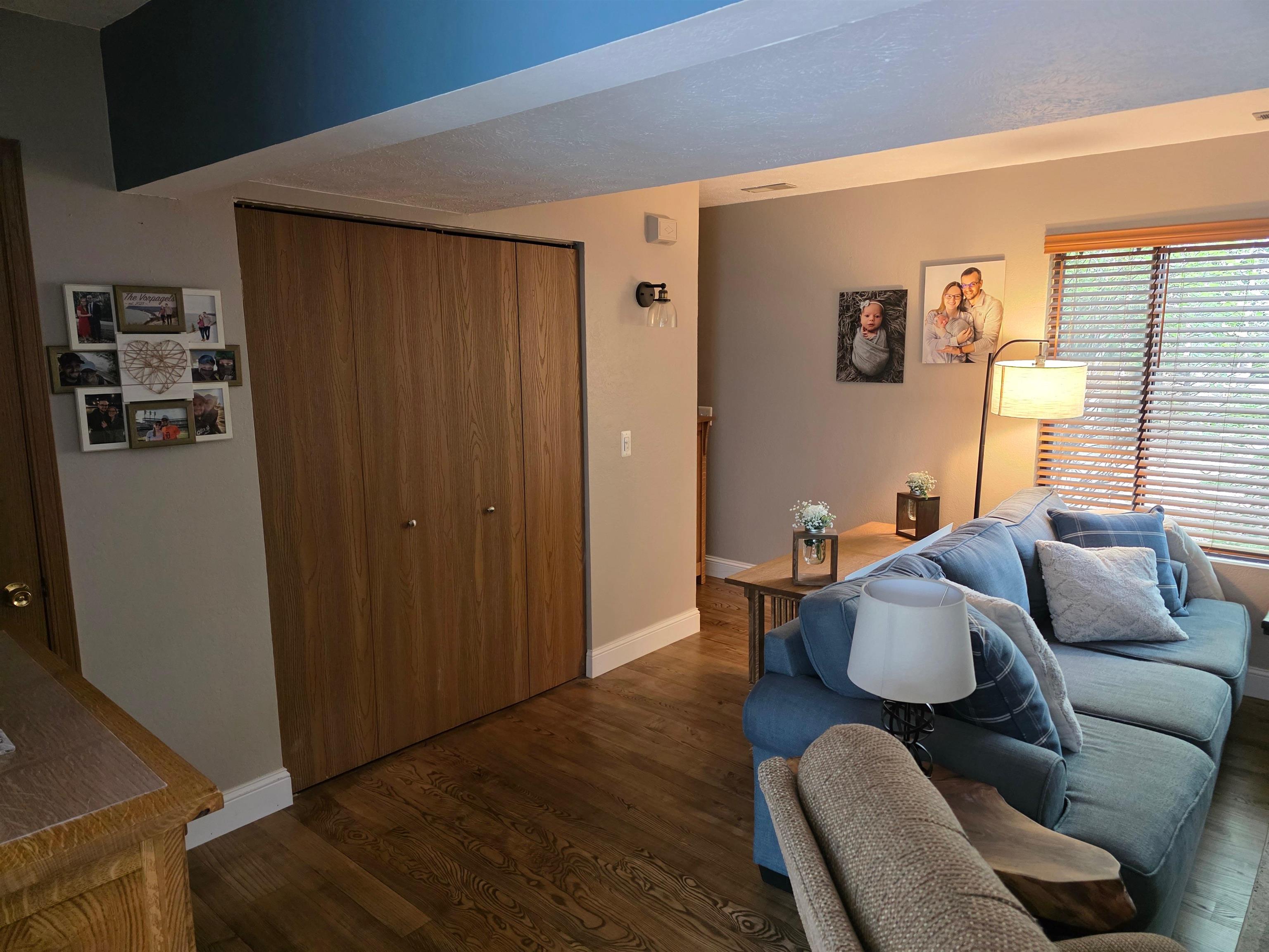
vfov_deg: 58.9
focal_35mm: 23
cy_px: 476
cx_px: 634
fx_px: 843
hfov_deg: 73.9
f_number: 1.7
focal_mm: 6.3
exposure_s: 1/120
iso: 800
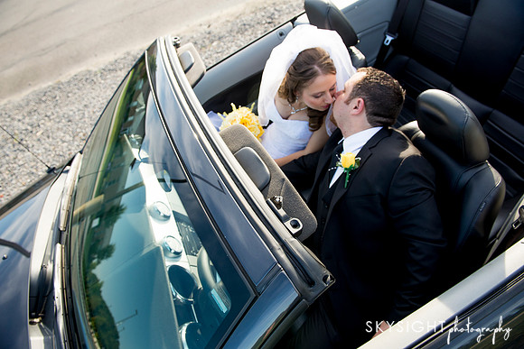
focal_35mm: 24
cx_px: 262
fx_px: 349
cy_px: 174
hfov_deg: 73.7
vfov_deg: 53.2
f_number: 4.5
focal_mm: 24
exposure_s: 1/400
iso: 250
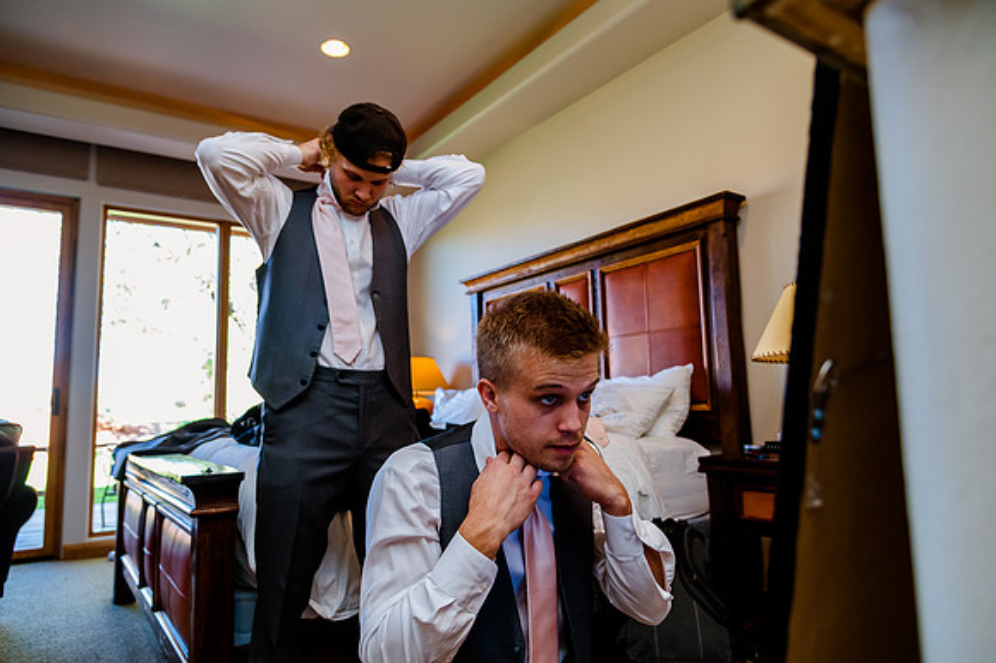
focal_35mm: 24
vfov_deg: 53.1
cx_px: 498
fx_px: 664
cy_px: 332
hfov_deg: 73.8
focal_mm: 24
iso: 1600
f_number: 4
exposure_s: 1/160
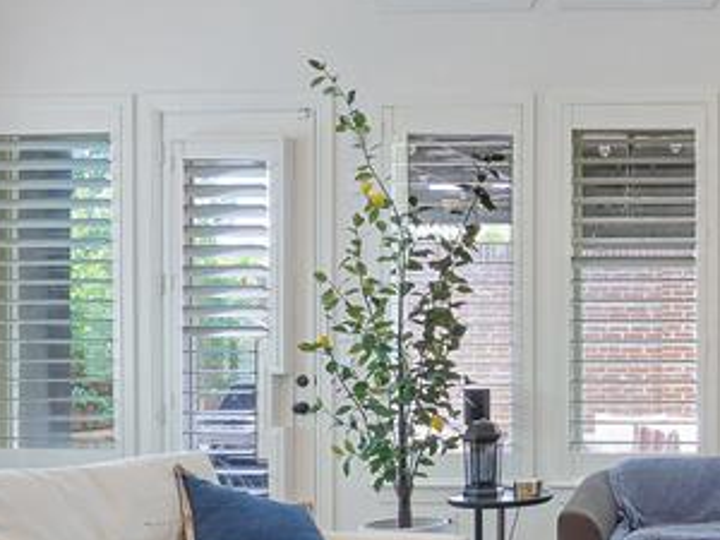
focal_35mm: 46
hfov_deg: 32.8
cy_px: 385
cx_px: 893
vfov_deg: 31.1
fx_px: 957
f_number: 9
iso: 100
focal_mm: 14
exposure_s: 1/3
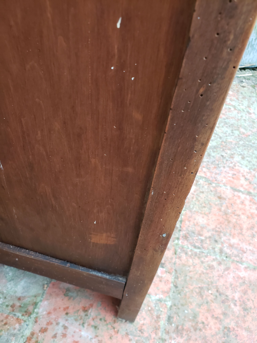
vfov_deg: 67.3
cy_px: 172
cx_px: 128
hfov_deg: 53.1
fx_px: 257
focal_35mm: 26
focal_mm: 4.3
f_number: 2.4
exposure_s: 1/56
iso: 320
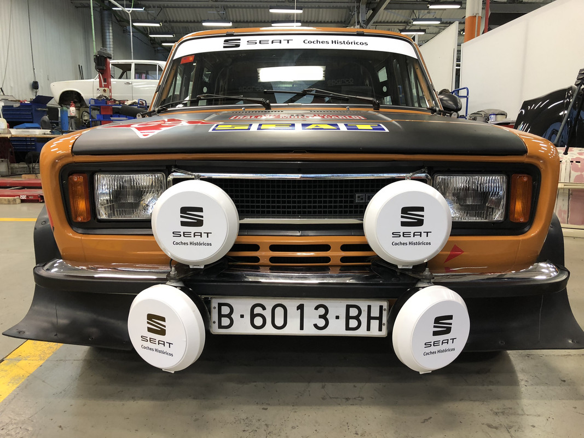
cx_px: 292
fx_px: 472
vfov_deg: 49.7
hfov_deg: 63.4
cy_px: 219
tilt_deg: -8.8
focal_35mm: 28
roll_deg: -0.4
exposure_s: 1/17
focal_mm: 3.99
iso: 40
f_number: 1.8
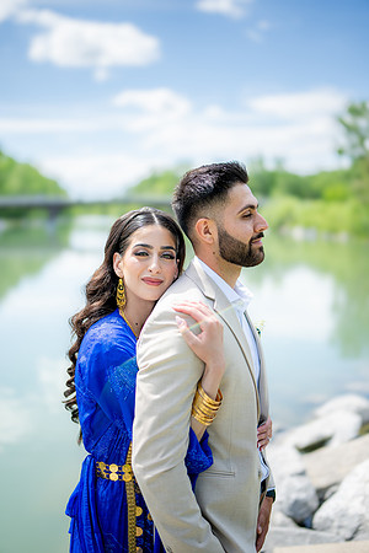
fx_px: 538
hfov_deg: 37.9
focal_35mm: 35
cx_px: 184
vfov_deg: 54.4
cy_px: 276
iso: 125
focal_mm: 35
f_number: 1.2
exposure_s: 1/5000
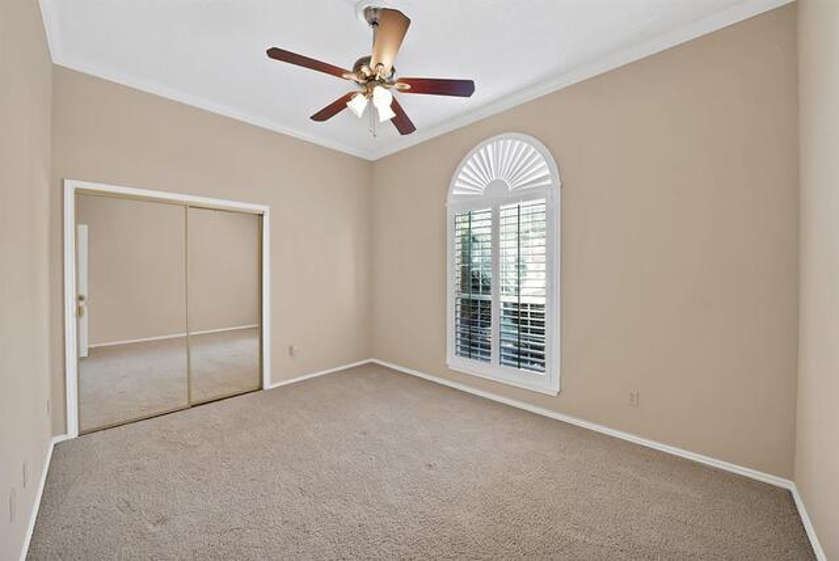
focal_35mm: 12
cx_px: 420
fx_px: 280
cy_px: 280
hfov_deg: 112.6
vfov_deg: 90.1
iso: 640
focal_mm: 12
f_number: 9
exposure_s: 1/4
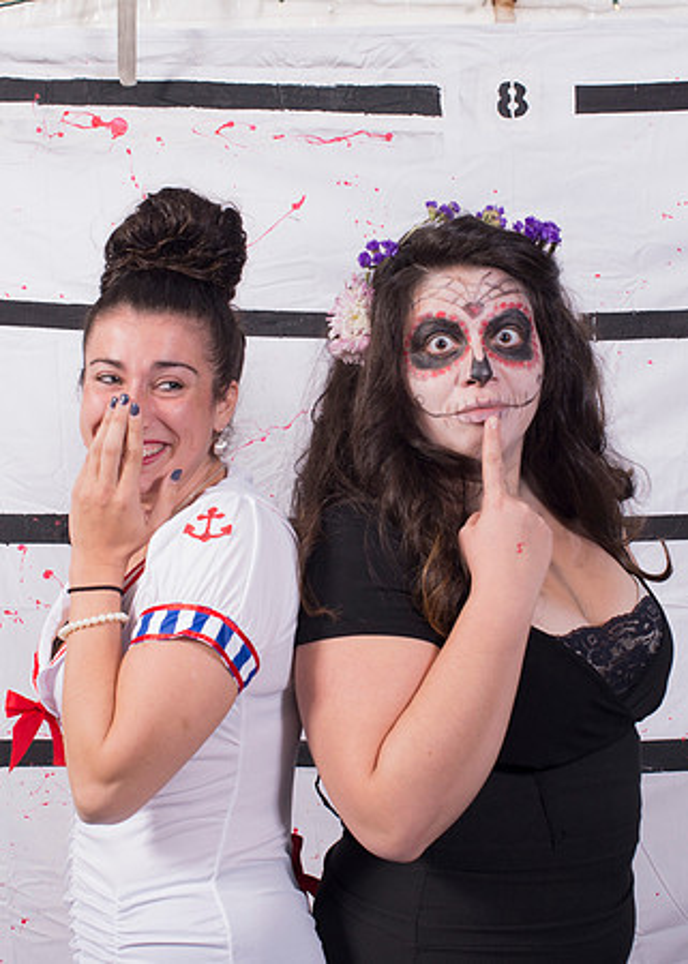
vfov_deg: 24.9
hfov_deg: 17.9
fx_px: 2184
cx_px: 368
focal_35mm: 80
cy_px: 440
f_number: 9
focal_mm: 50
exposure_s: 1/125
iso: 640
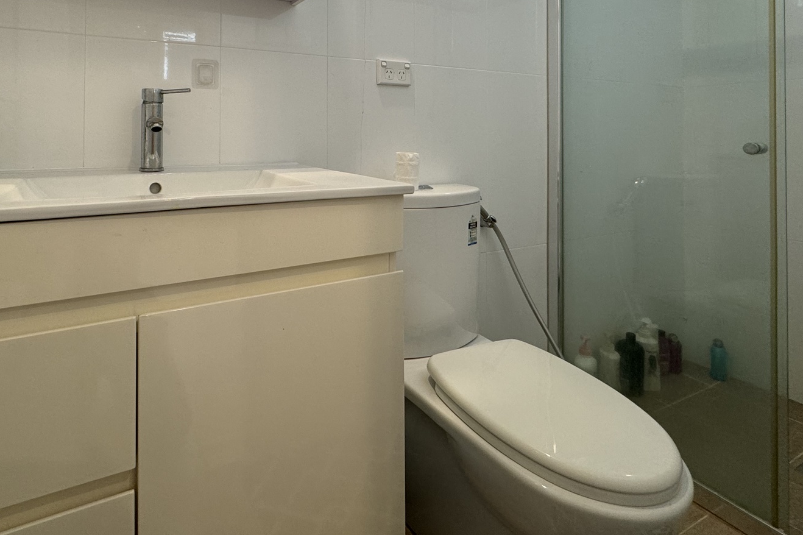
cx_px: 290
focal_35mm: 20
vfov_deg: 58.3
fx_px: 446
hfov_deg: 82.0
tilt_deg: +0.5
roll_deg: -0.2
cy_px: 125
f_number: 2.2
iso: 160
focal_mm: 2.22
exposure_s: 1/100
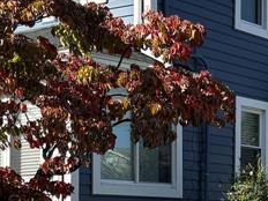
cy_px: 238
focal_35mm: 115
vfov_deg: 12.6
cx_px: 304
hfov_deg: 16.5
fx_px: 890
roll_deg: -0.2
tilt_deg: -1.6
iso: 50
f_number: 1.6
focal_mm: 5.96
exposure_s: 1/2639
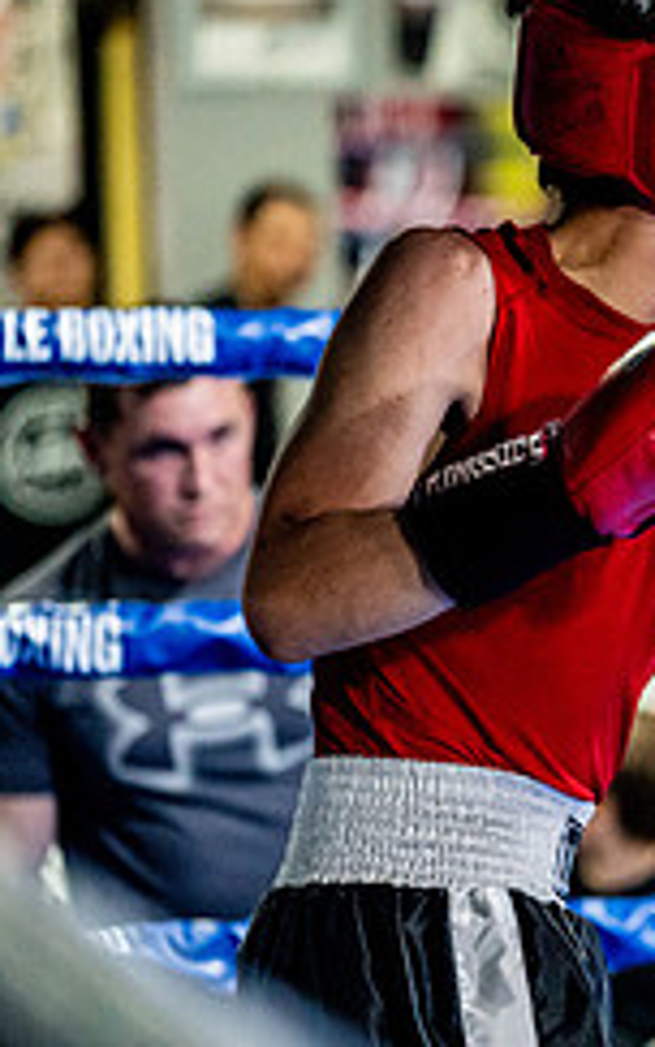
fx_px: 6109
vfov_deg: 9.8
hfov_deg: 6.0
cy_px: 701
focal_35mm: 214
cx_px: 1235
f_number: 2
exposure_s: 1/1000
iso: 4000
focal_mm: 79
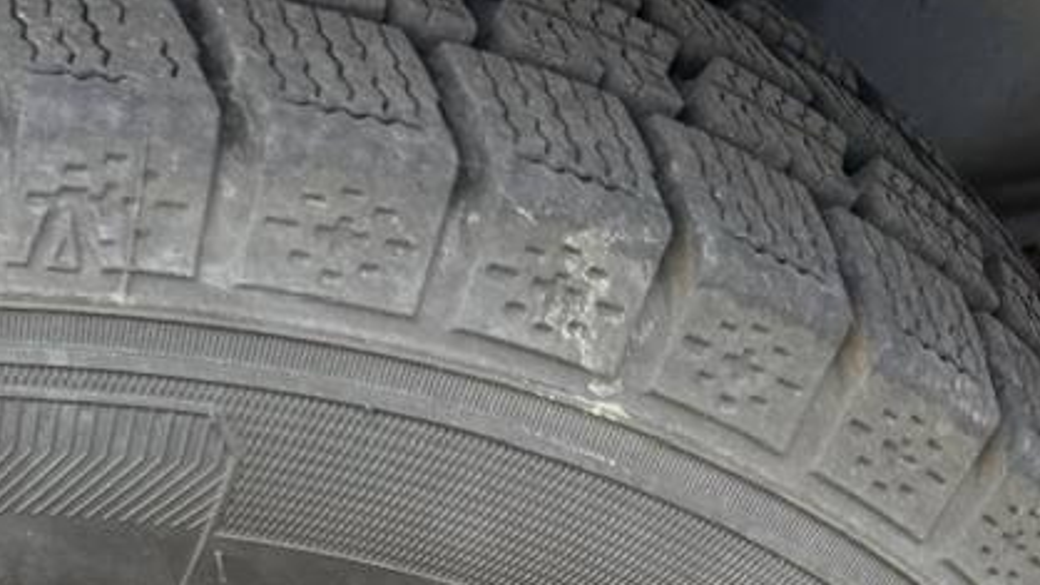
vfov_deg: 14.0
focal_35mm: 80
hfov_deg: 24.6
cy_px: 934
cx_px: -132
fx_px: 2206
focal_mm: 6.76
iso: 80
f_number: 1.78
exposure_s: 1/269
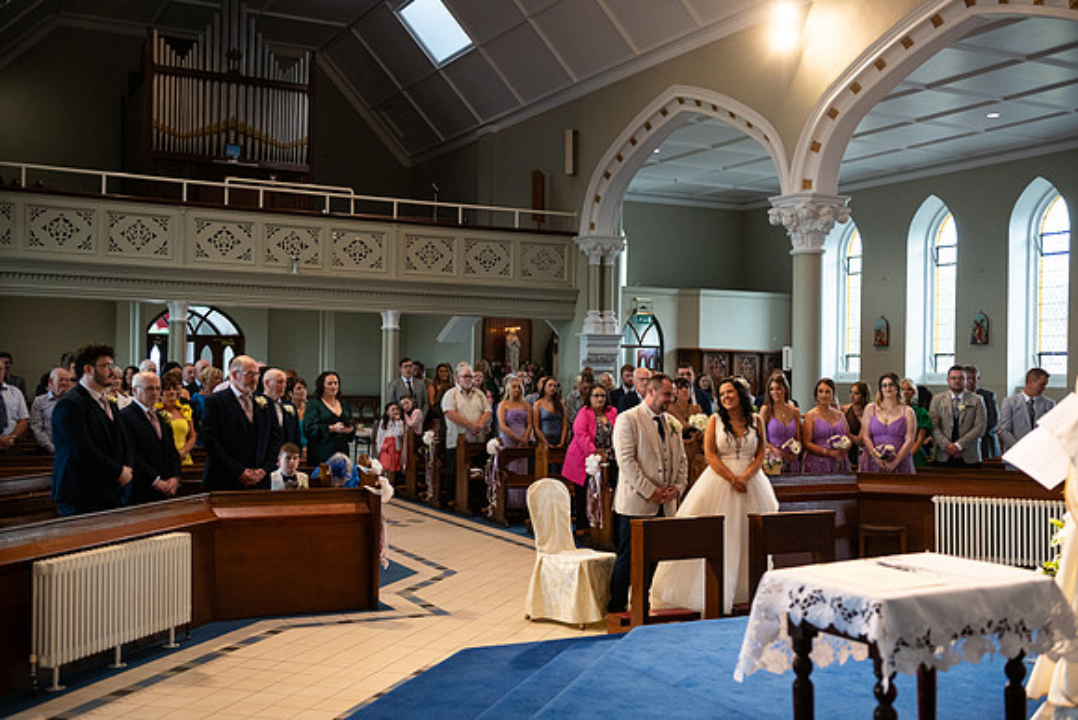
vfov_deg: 35.1
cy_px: 360
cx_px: 539
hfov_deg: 50.7
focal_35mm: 38
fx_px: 1138
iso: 800
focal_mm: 38
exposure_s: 1/160
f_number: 3.5
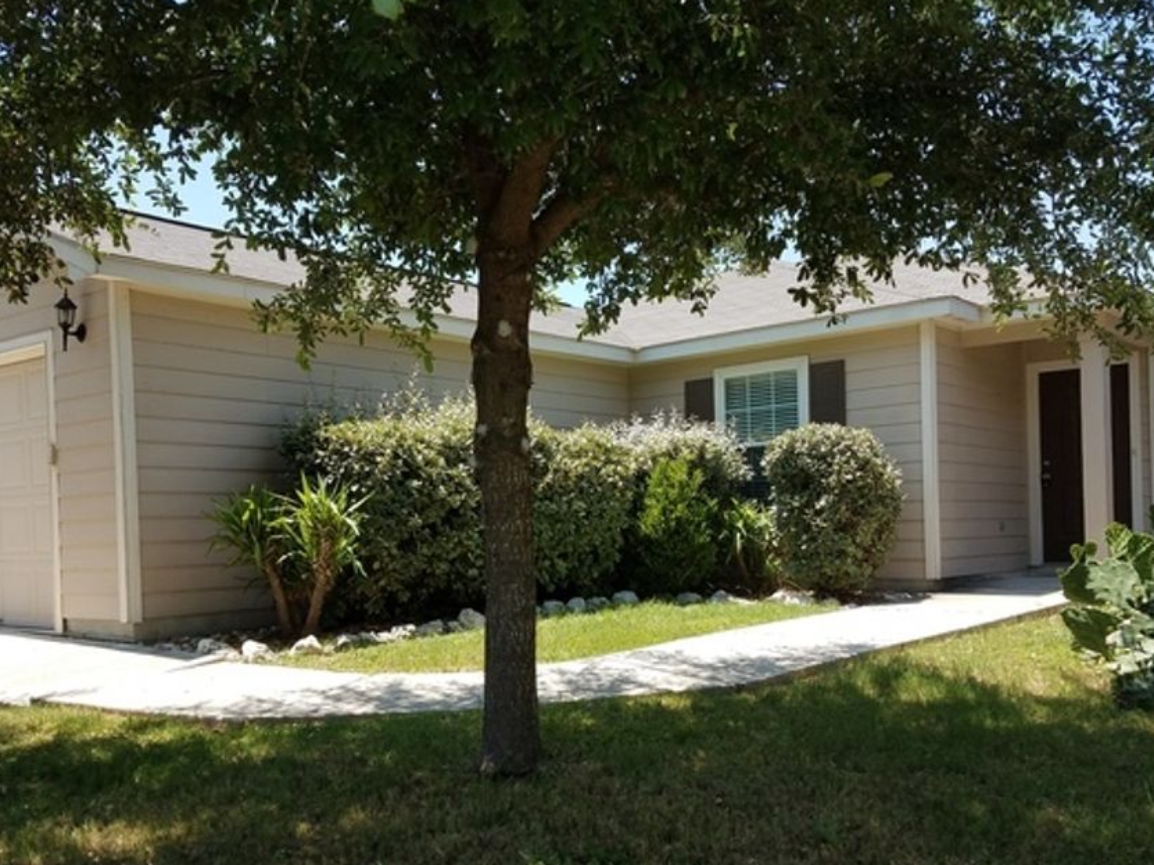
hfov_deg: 56.8
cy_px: 499
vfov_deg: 44.0
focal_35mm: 32
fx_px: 1067
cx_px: 570
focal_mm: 4.2
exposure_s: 1/1080
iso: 40
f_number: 1.7
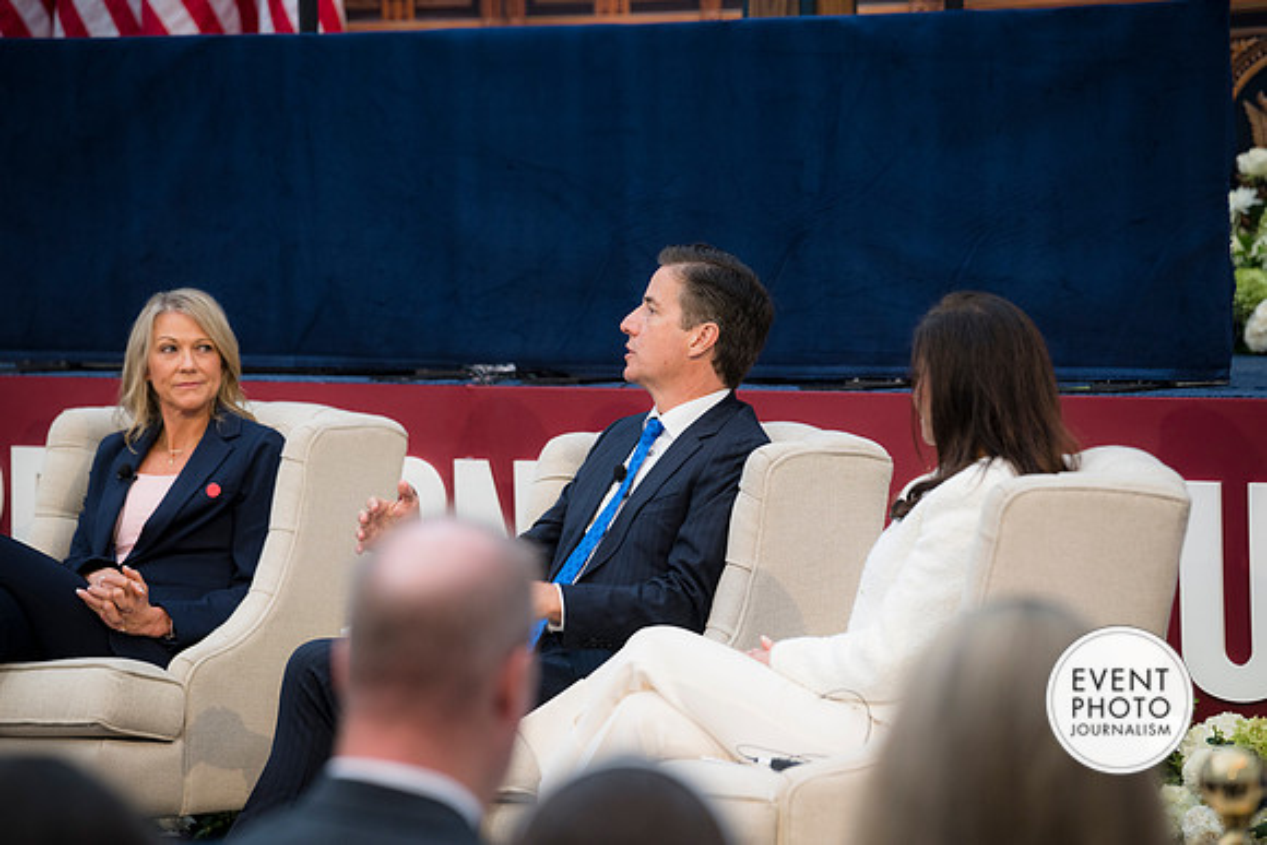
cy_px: 422
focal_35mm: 150
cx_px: 634
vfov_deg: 9.2
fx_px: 5280
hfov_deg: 13.7
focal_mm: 150
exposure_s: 1/160
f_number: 4
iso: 640
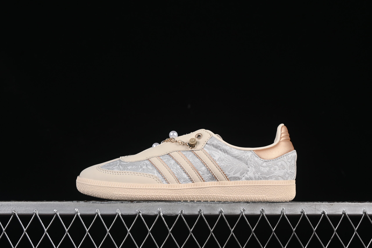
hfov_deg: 27.0
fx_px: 775
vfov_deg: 18.2
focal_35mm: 75
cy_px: 124
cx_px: 186
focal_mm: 50
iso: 160
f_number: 8
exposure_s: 1/80
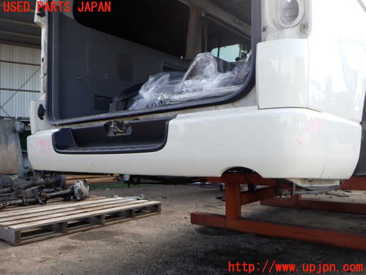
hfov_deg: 60.0
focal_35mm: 30
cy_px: 138
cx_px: 183
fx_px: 317
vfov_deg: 46.8
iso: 100
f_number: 2.3
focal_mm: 5.4
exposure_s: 1/200
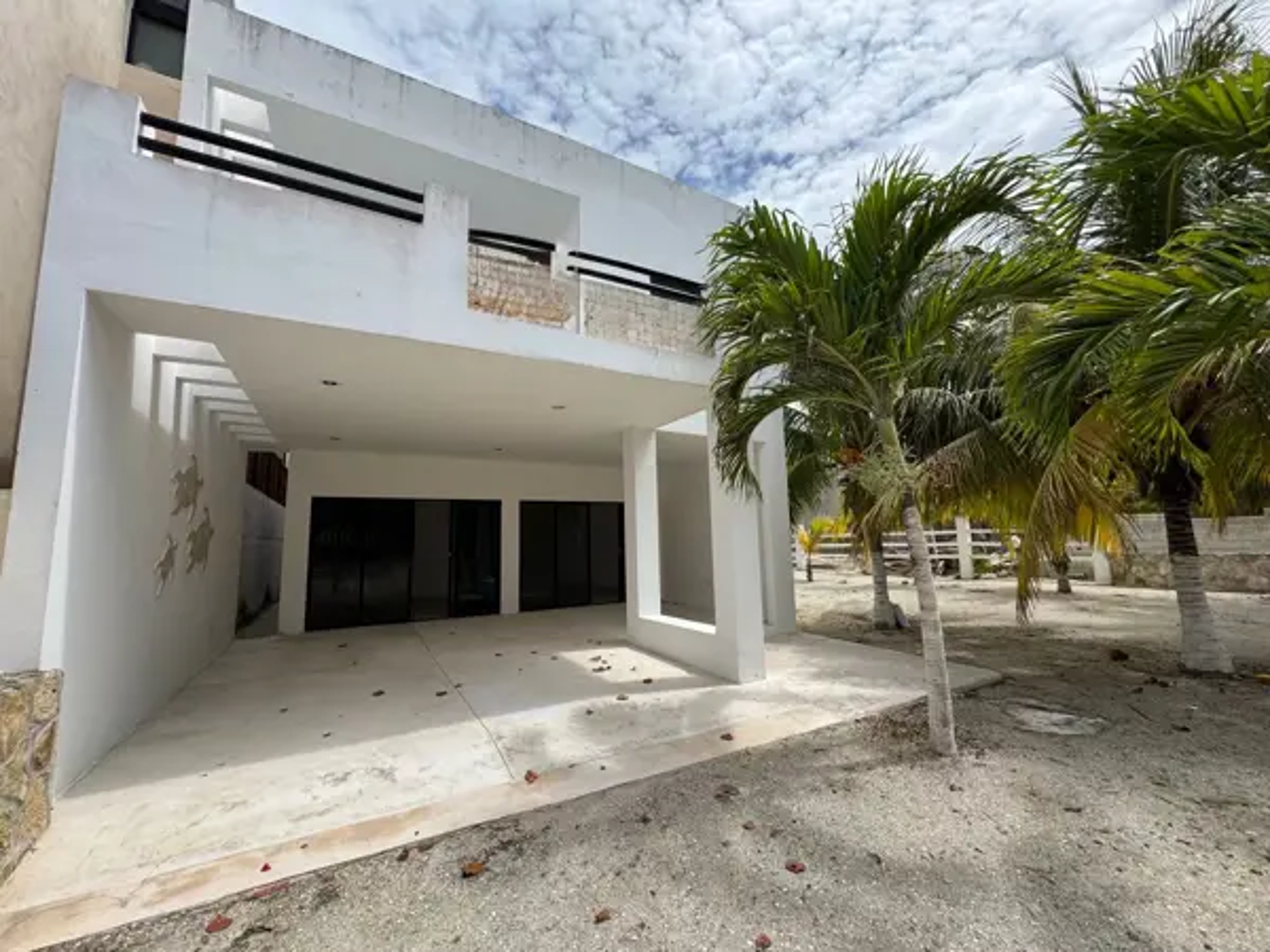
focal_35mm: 14
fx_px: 514
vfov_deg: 85.7
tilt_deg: +7.7
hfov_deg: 102.1
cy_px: 476
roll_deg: +1.7
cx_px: 635
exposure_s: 1/1748
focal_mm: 2.22
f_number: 2.2
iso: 50
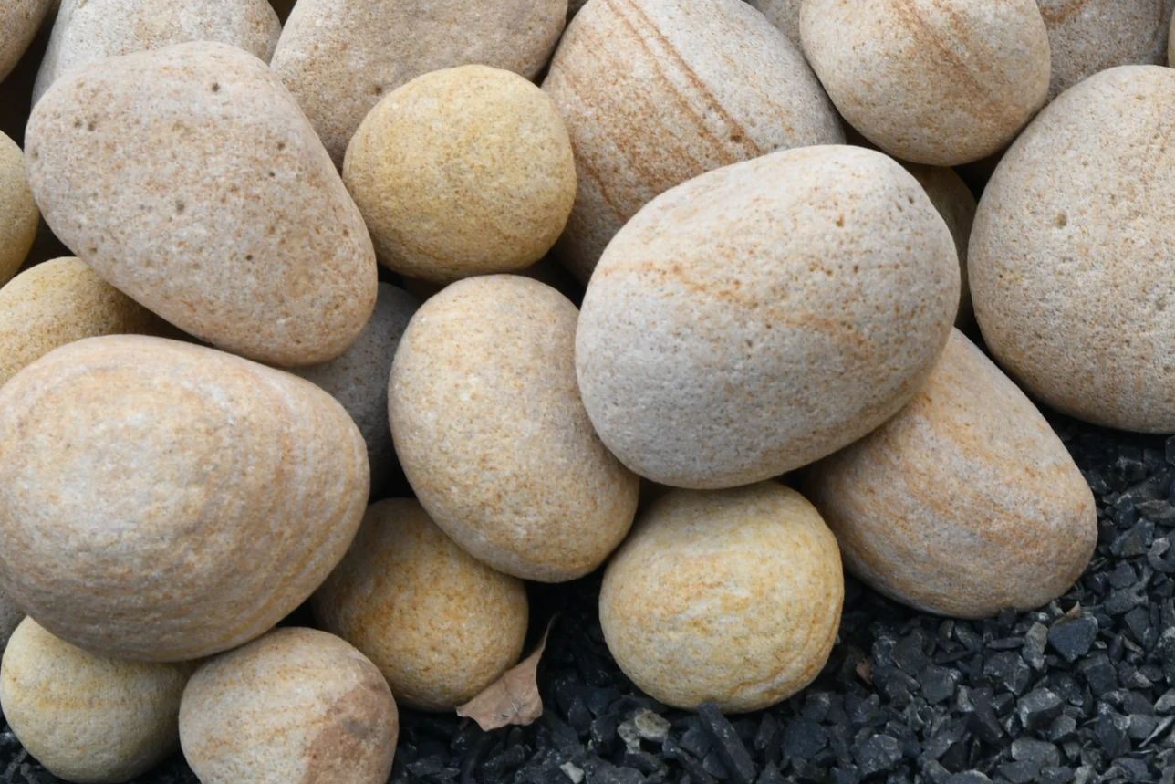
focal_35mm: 155
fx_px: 5059
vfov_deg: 8.8
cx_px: 606
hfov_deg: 13.2
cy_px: 133
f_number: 13
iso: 160
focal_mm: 52
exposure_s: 1/60
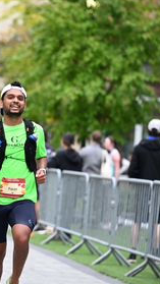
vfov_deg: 8.0
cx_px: -28
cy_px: 137
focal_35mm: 269
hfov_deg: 4.5
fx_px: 2028
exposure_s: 1/2000
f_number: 2.8
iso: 800
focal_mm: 130
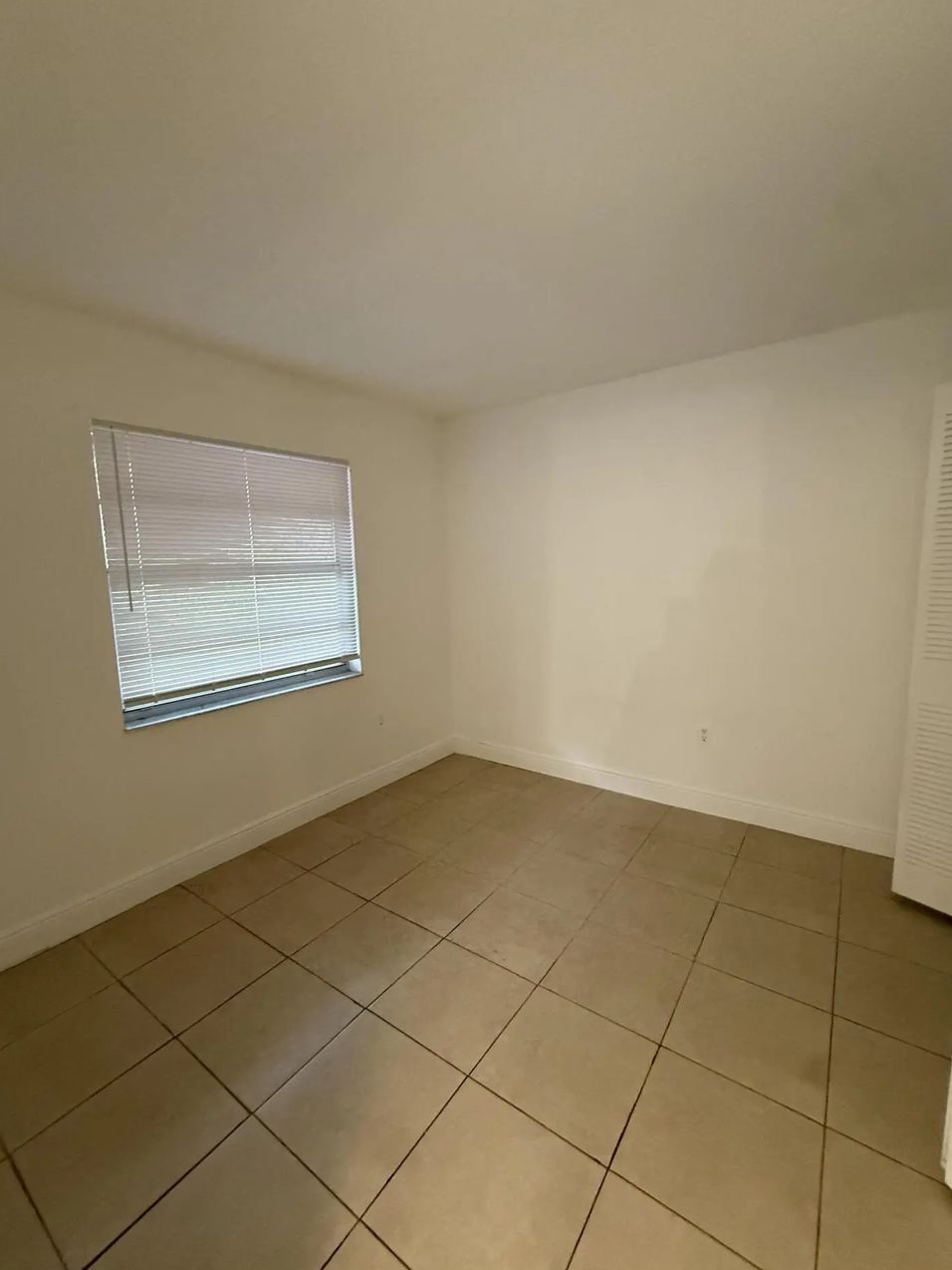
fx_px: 550
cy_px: 635
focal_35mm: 15
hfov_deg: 81.7
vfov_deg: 98.2
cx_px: 462
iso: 640
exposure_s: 1/60
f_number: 2.2
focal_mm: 2.22
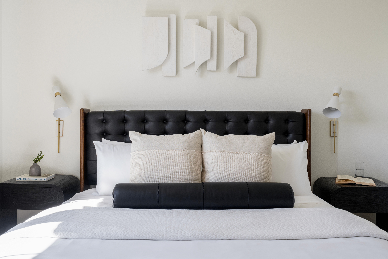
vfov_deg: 40.0
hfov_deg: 57.2
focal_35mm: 33
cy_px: 130
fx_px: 356
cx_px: 194
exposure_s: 1/25
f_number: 9
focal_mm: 33
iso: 400
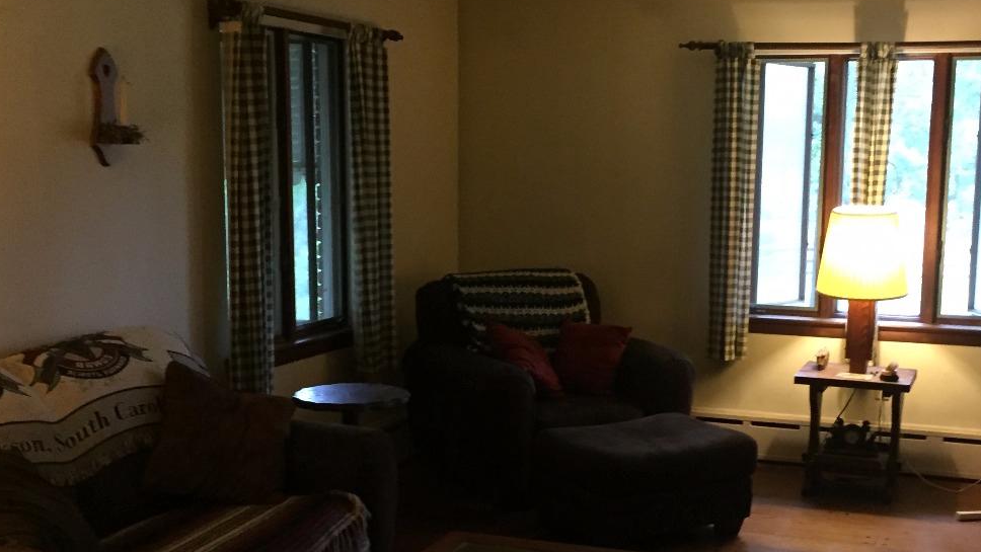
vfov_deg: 25.4
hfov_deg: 43.3
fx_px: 1223
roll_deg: -1.0
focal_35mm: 47
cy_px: 337
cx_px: 623
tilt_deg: -8.8
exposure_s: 1/15
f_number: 2.2
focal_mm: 4.15
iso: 250
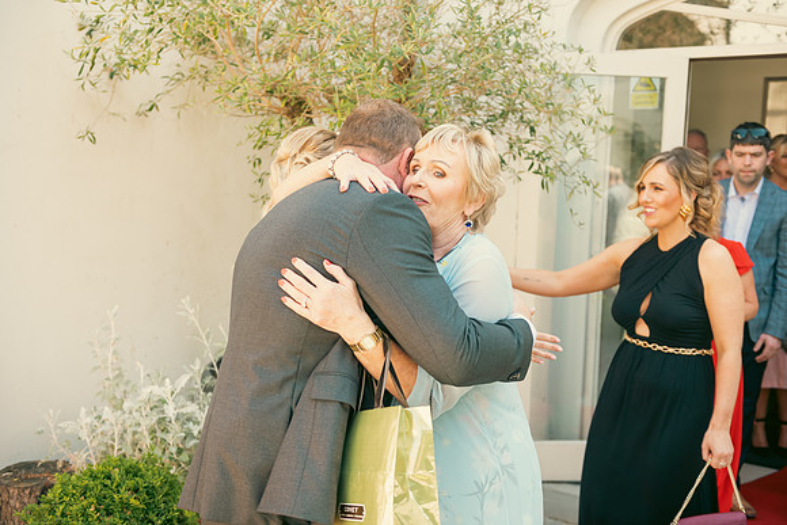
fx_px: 875
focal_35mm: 40
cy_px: 262
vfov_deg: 33.4
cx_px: 394
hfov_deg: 48.4
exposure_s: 1/250
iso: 160
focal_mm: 40
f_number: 3.5
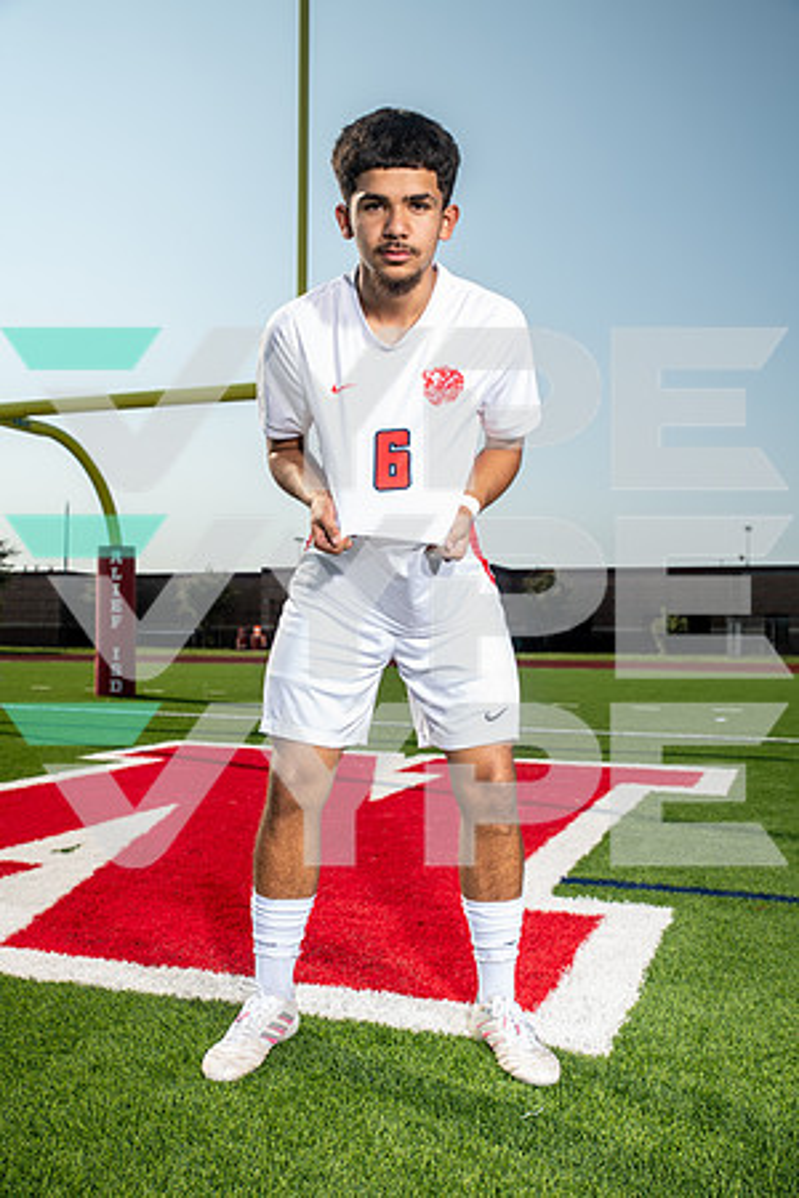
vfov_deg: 55.8
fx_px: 1132
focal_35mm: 34
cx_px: 400
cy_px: 599
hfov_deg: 38.9
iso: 100
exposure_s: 1/400
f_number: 6.3
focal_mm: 34
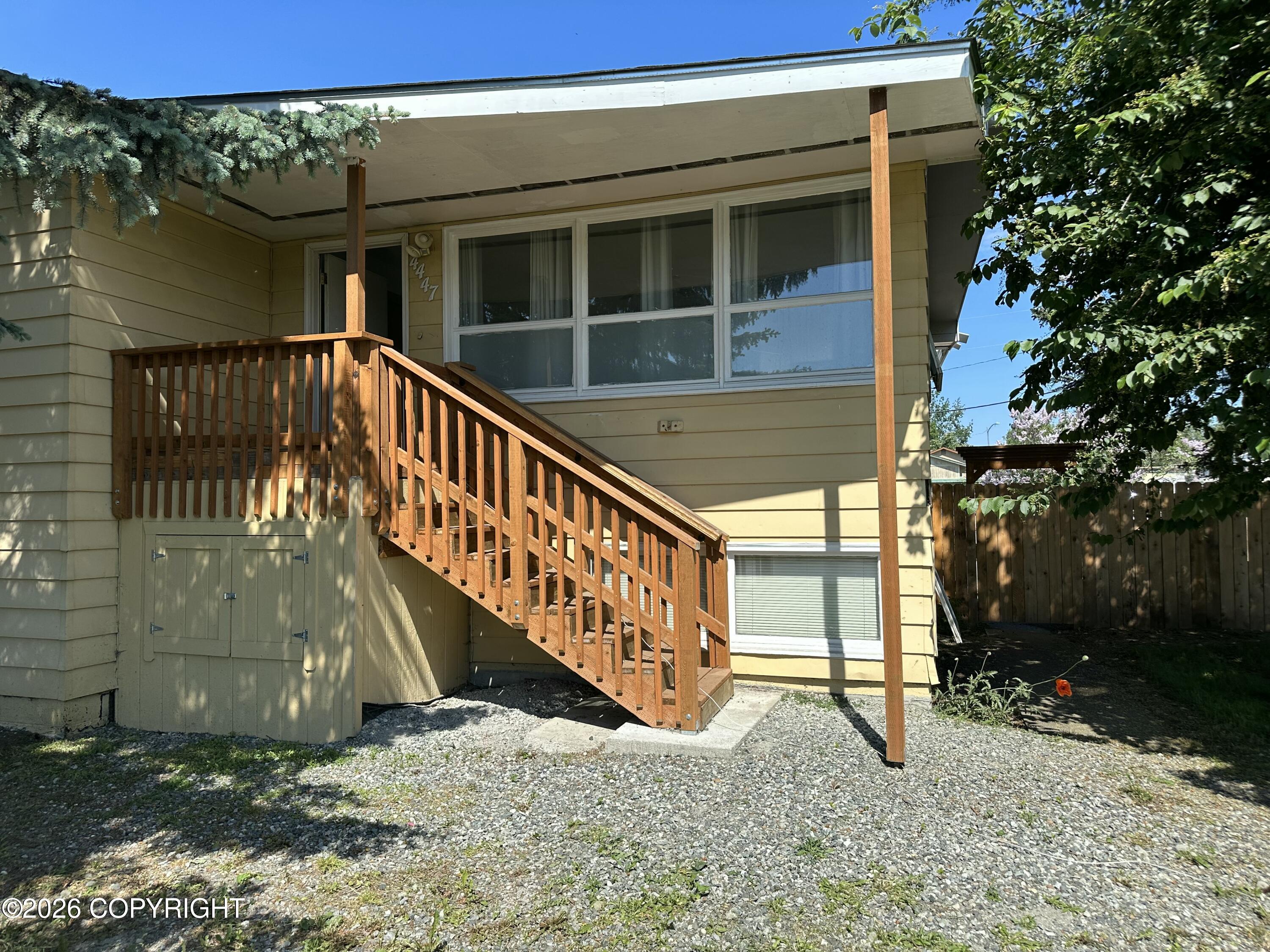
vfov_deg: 56.8
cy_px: 476
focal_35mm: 24
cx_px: 635
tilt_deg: +1.3
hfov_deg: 71.6
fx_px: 881
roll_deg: +0.0
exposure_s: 1/3155
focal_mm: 6.86
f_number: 1.78
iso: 80
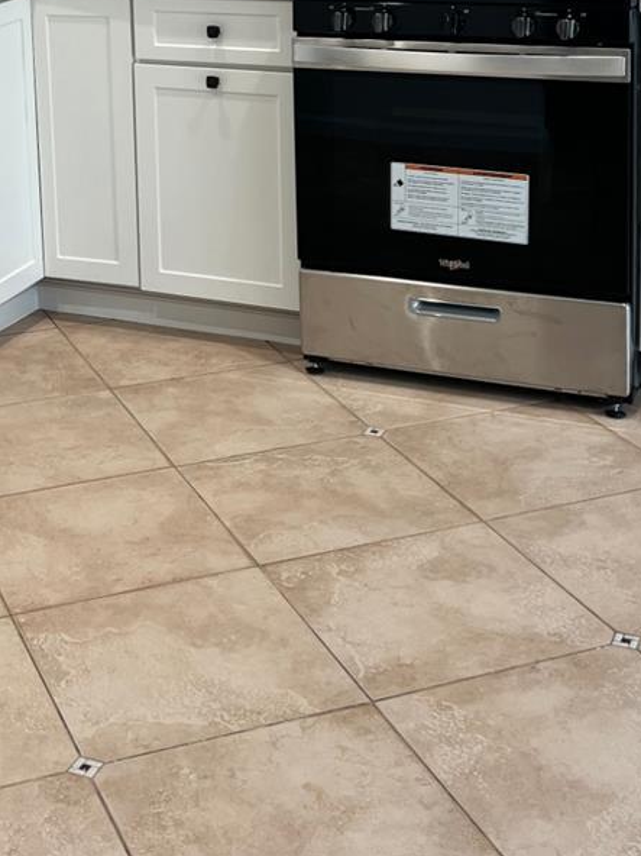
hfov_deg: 22.1
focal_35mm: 66
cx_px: 187
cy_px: 45
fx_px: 1630
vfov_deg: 28.0
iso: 80
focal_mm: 5.7
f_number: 1.5
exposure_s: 1/120
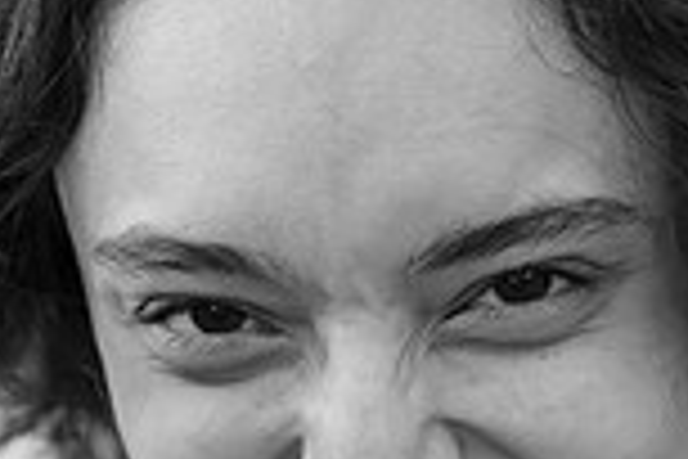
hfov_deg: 6.3
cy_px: 583
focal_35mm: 323
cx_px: -238
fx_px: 6172
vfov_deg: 4.2
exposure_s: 1/160
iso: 800
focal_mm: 85
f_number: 2.5
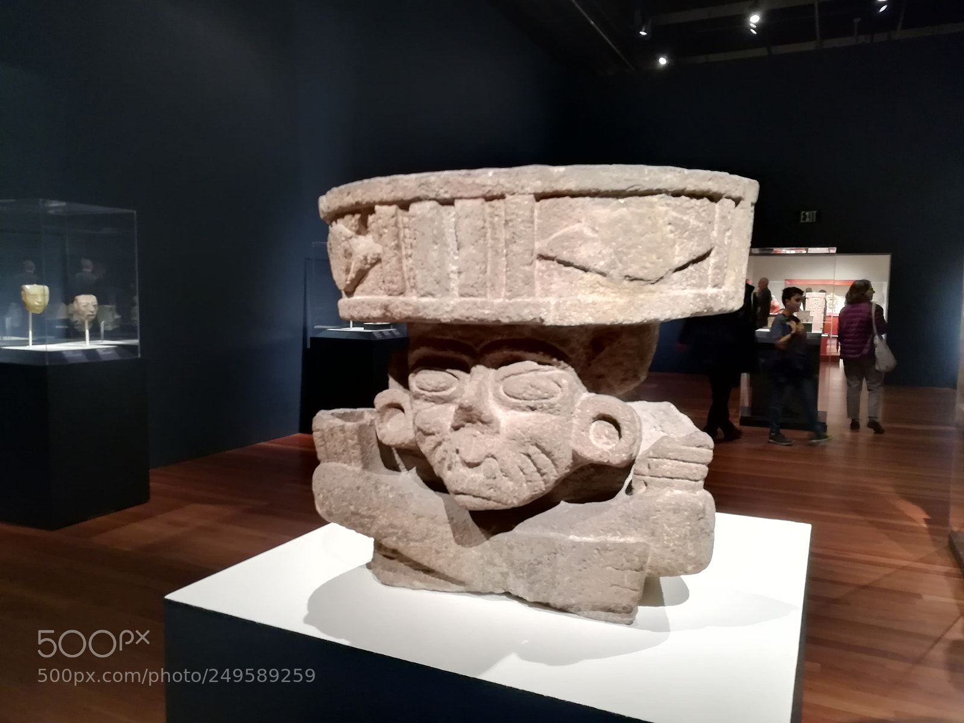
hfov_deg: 67.3
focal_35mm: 26
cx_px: 482
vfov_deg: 53.1
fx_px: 724
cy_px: 362
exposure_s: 1/30
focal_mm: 3.83
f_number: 2.2
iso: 320
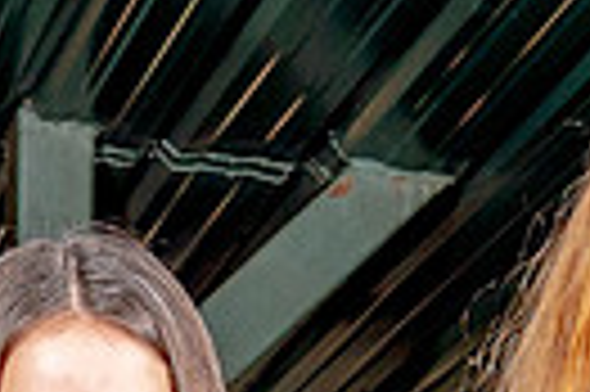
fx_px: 3241
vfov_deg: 5.9
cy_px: 1517
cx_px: 361
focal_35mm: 198
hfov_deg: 10.4
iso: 100
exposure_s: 1/125
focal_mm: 24
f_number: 8
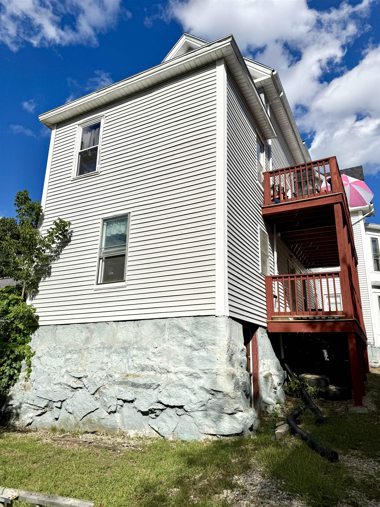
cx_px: 190
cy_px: 254
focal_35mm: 24
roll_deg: +0.0
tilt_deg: +17.6
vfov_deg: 71.6
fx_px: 351
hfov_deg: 56.8
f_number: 1.78
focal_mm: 6.76
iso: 64
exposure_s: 1/12346
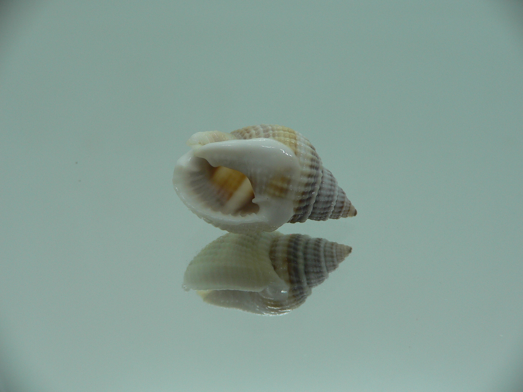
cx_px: 262
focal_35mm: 35
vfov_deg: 40.7
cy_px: 196
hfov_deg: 52.6
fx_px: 529
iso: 80
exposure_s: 1/60
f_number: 2.8
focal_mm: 4.6
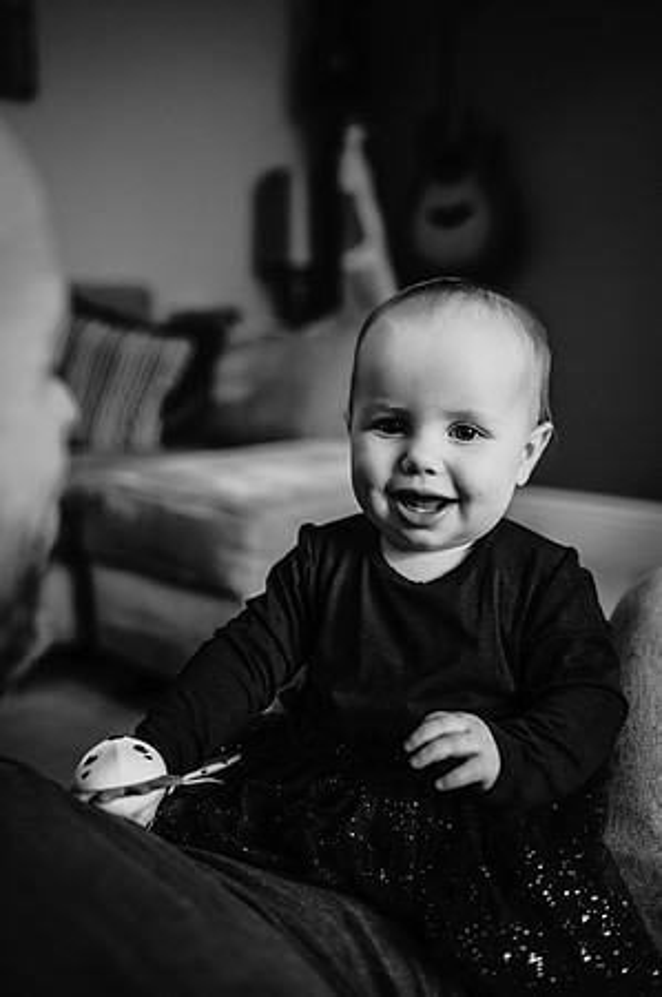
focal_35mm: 35
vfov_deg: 54.5
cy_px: 498
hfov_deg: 37.8
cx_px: 331
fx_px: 968
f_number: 2.2
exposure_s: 1/160
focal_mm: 35
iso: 360
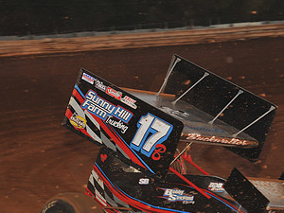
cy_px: 181
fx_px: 2059
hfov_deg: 7.9
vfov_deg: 5.9
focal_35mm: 251
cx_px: 130
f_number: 6.3
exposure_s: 1/320
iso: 800
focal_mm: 135
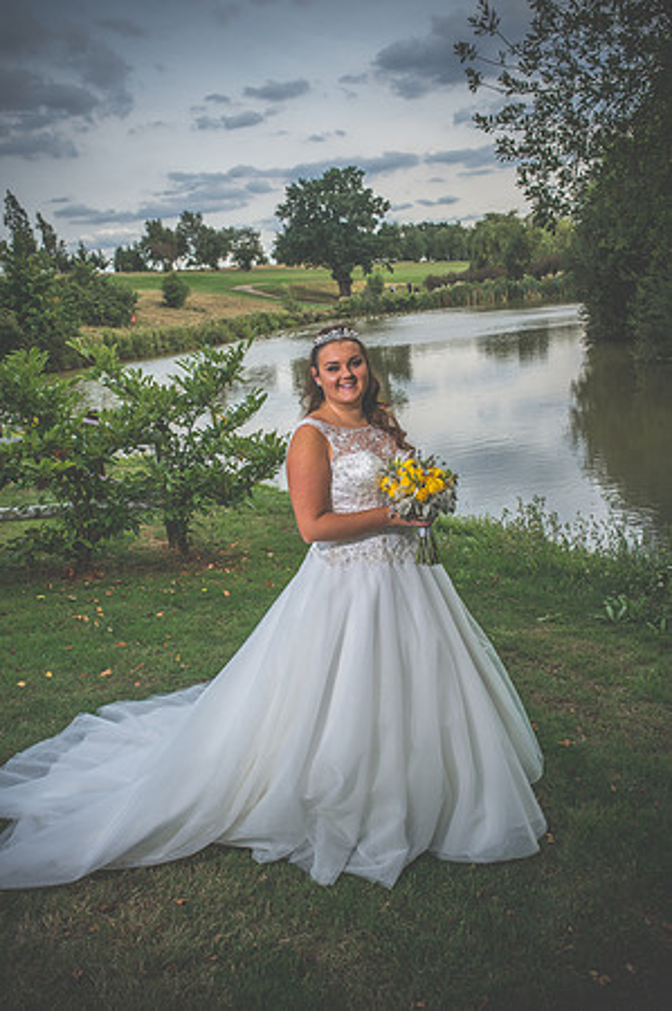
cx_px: 336
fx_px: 982
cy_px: 506
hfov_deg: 37.8
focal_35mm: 35
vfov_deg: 54.5
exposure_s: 1/125
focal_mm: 35
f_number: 10
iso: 100
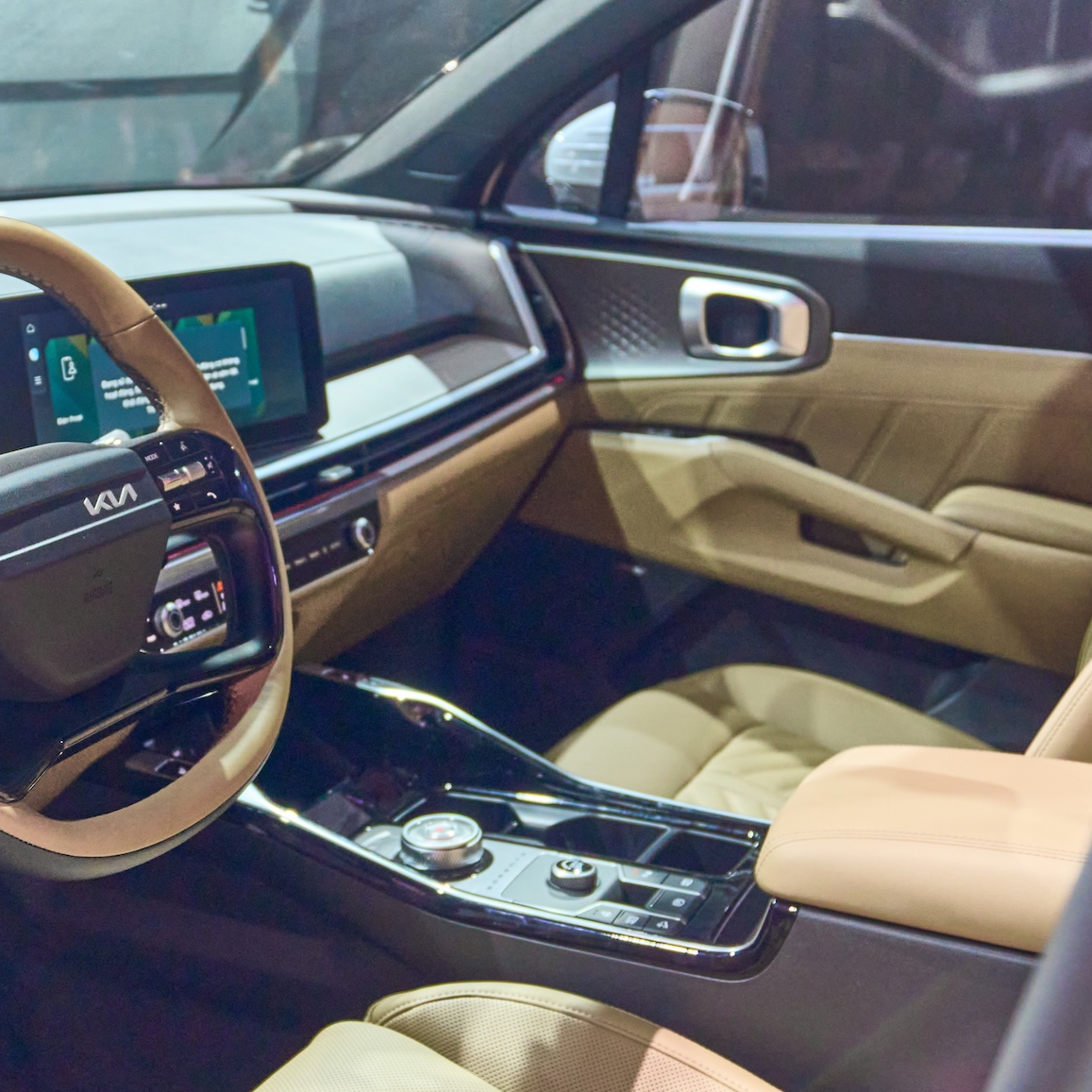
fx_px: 1711
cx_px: 285
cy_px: 591
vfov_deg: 35.4
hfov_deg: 34.7
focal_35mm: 48
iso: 640
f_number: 2.8
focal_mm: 17
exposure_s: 1/250
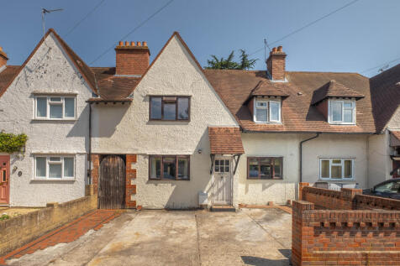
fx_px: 167
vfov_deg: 77.3
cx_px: 200
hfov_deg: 100.4
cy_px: 133
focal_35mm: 15
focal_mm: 10
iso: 400
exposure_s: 1/800
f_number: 5.6
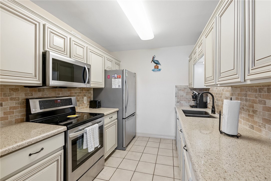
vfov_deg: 73.8
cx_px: 136
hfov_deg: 96.7
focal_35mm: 16
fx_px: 120
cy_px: 90
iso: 640
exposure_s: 1/5
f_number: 7.1
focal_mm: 16
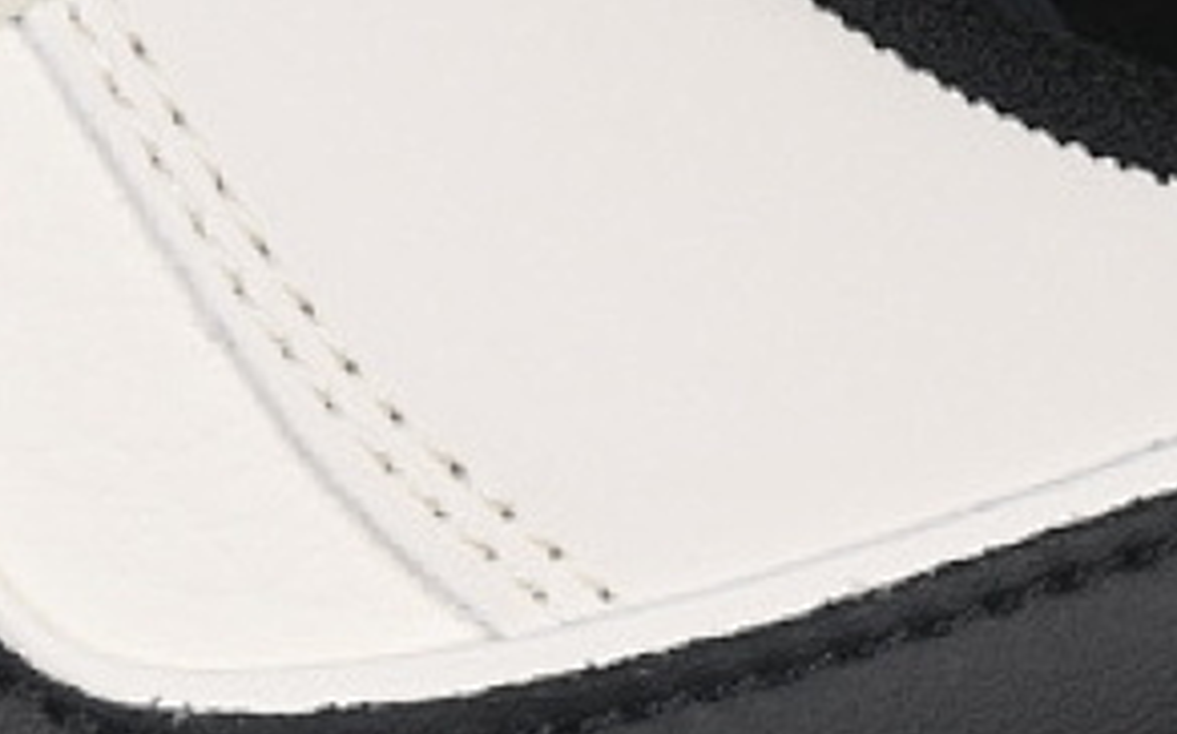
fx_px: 9071
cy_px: 863
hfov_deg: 7.4
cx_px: -121
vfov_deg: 4.6
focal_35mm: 283
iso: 160
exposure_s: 1/80
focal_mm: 50
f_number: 7.1
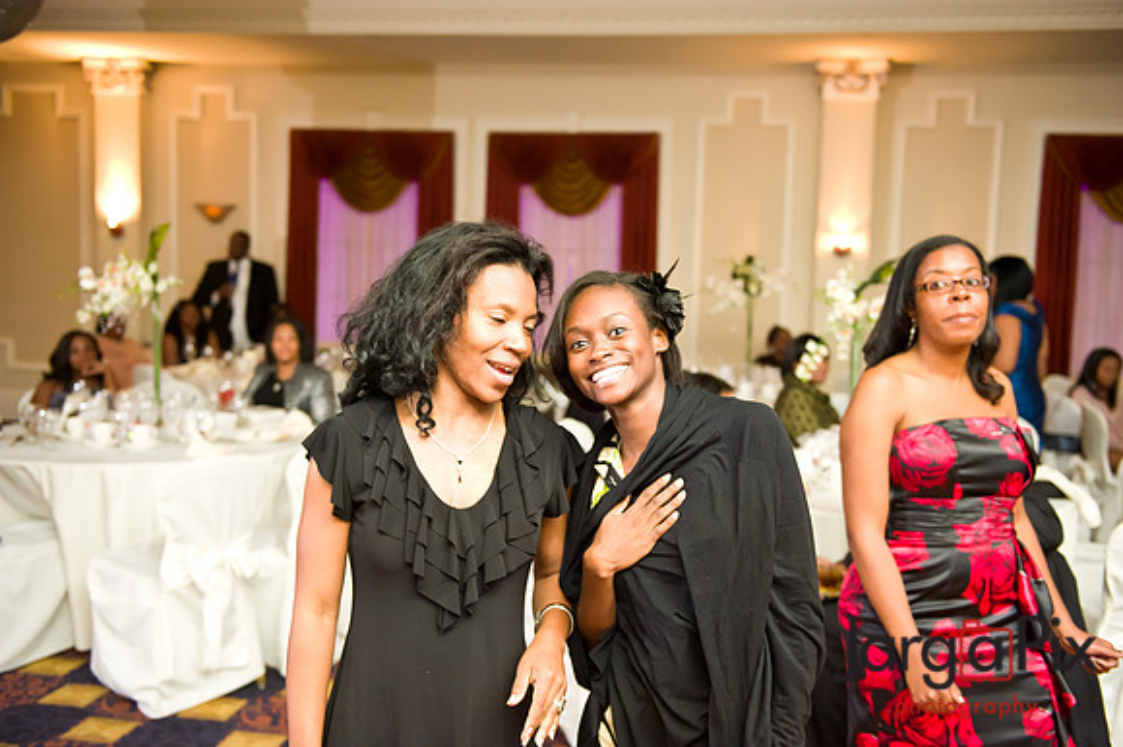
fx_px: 1122
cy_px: 374
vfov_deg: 36.8
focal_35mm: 36
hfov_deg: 53.2
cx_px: 562
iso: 3200
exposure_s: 1/125
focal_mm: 36
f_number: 3.2
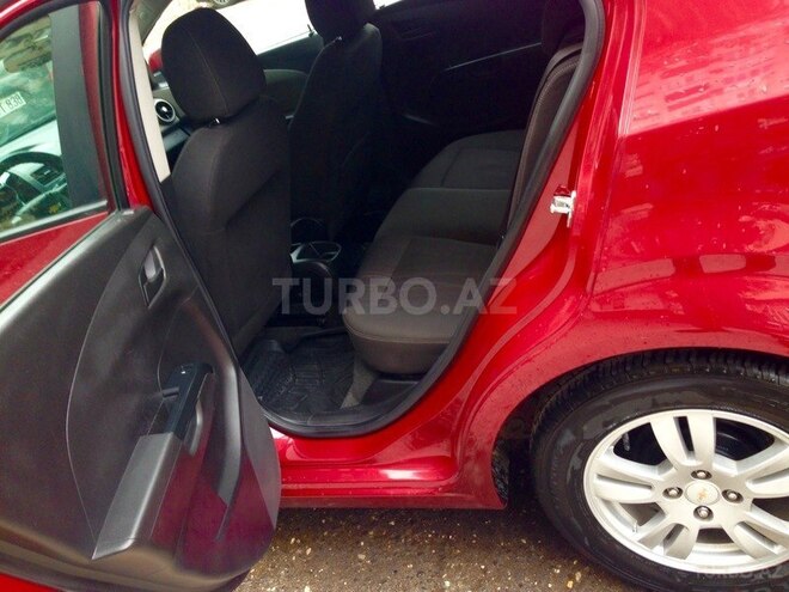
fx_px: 752
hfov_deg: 55.4
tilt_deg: -29.4
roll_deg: +20.7
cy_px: 296
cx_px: 394
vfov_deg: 42.9
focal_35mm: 33
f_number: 2.4
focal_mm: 4.12
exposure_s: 1/20
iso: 64
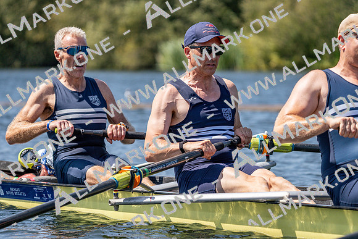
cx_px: 179
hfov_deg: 7.1
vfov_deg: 4.8
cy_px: 120
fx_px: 2874
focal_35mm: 289
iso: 320
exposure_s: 1/2000
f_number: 5.6
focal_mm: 289
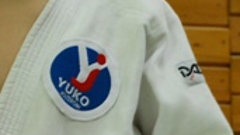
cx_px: 380
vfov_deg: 2.2
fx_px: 3575
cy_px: 53
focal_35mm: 562
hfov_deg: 3.8
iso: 800
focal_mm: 78
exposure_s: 1/30
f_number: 4.5
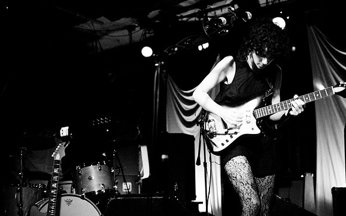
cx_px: 173
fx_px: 434
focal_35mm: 46
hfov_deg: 43.5
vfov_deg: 28.0
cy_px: 114
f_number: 1.6
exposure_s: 1/125
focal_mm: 30
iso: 800
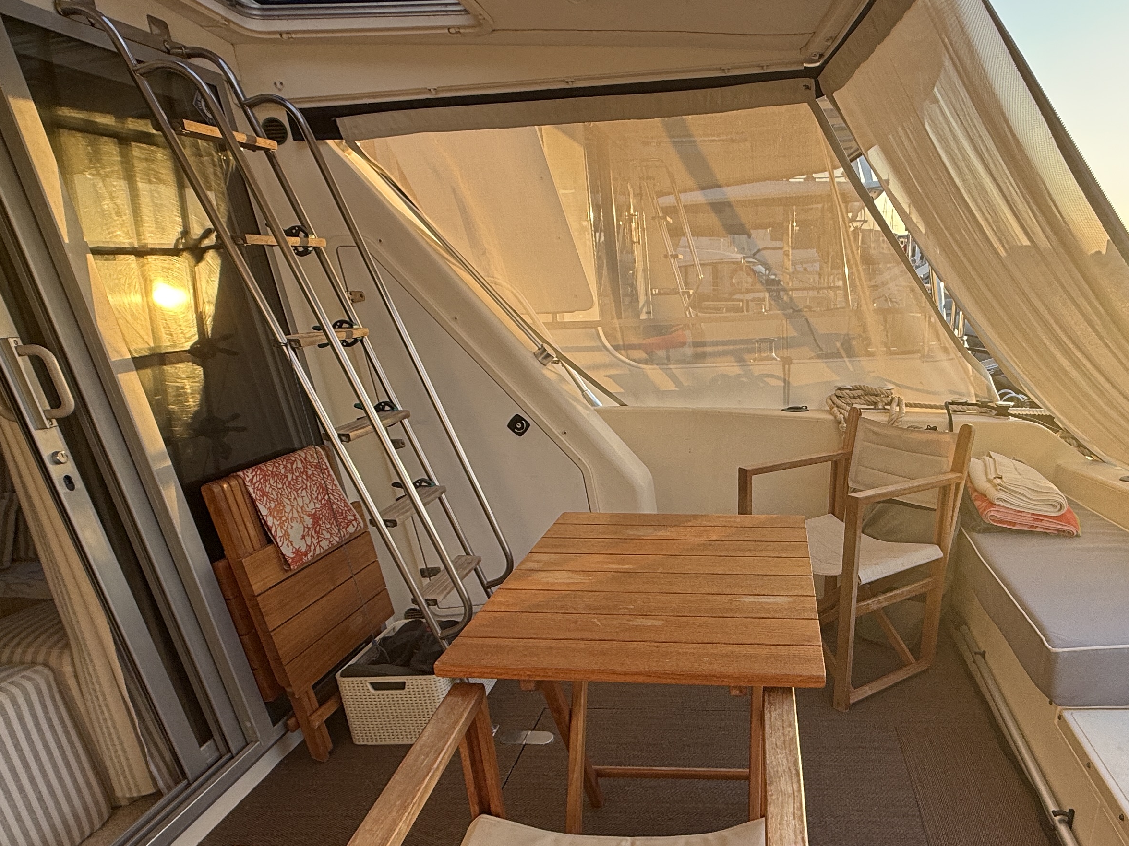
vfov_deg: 54.9
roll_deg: +1.7
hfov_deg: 69.6
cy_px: 600
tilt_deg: -23.0
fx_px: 783
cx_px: 751
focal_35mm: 24
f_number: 2.2
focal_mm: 2.22
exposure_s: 1/99
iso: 50
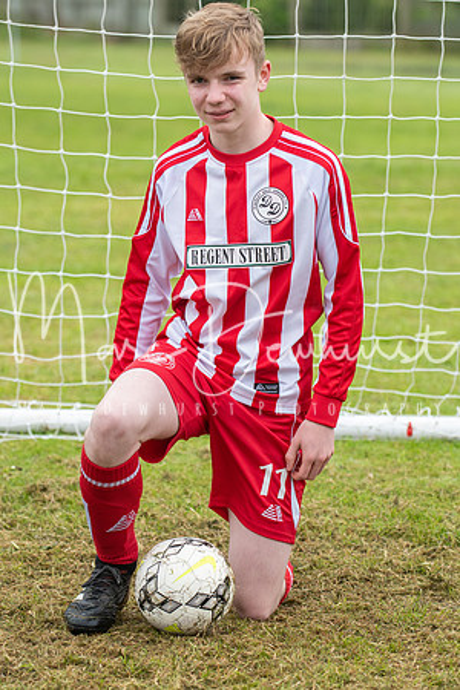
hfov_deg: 7.6
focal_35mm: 180
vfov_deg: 11.4
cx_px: 230
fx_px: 3450
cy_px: 345
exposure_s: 1/500
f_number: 5
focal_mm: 120
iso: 500
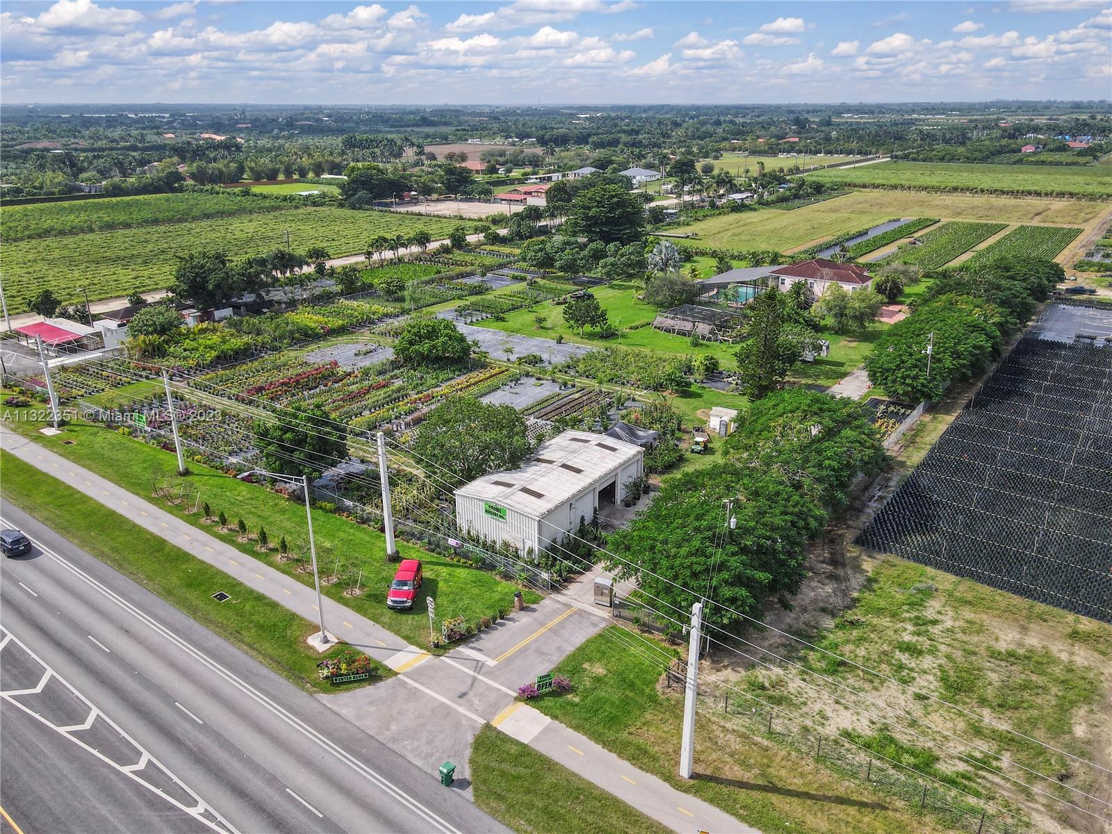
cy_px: 417
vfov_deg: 56.8
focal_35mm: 24
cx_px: 556
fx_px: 771
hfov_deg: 71.6
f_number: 2.8
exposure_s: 1/730
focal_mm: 4.5
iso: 100
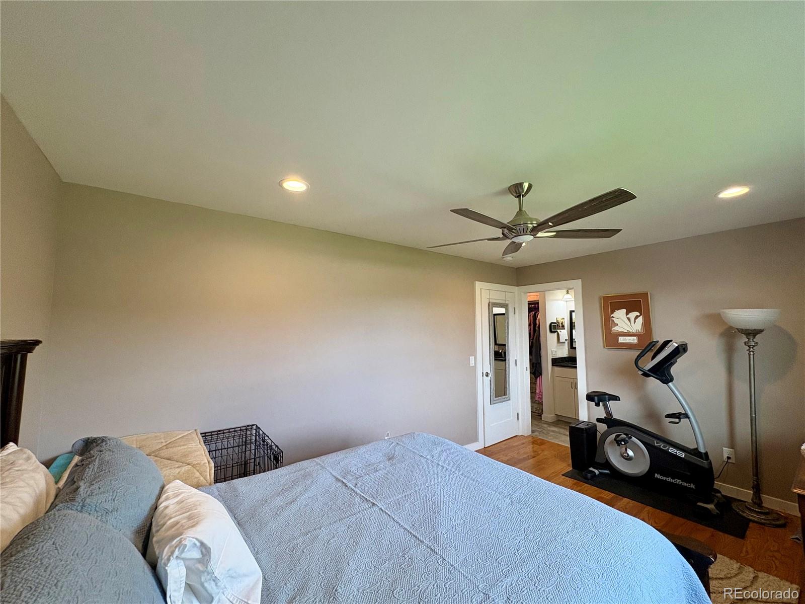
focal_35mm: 14
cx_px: 402
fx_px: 326
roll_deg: -0.2
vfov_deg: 85.7
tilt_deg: +5.3
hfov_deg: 102.1
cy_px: 302
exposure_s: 1/120
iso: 200
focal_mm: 2.22
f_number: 2.2
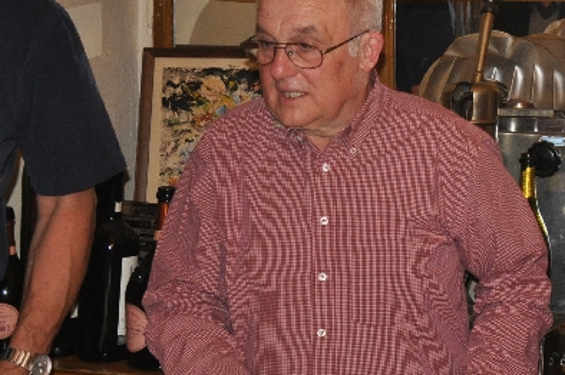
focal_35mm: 99
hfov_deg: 19.6
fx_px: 1552
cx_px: 647
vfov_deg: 13.7
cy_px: 29
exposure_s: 1/60
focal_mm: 26
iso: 800
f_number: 4
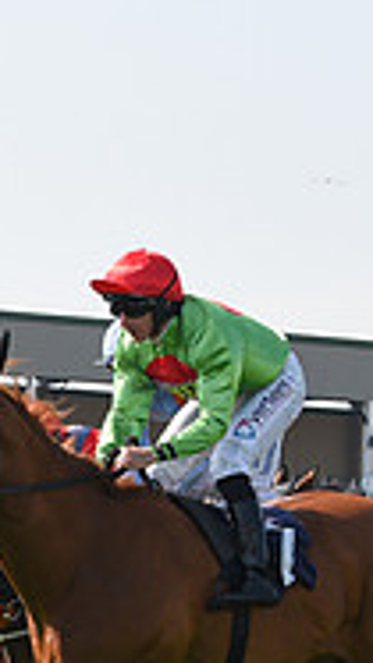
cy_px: 569
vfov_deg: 9.5
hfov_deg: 5.2
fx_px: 3997
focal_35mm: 227
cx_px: -572
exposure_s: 1/1600
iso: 400
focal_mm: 70
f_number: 6.3
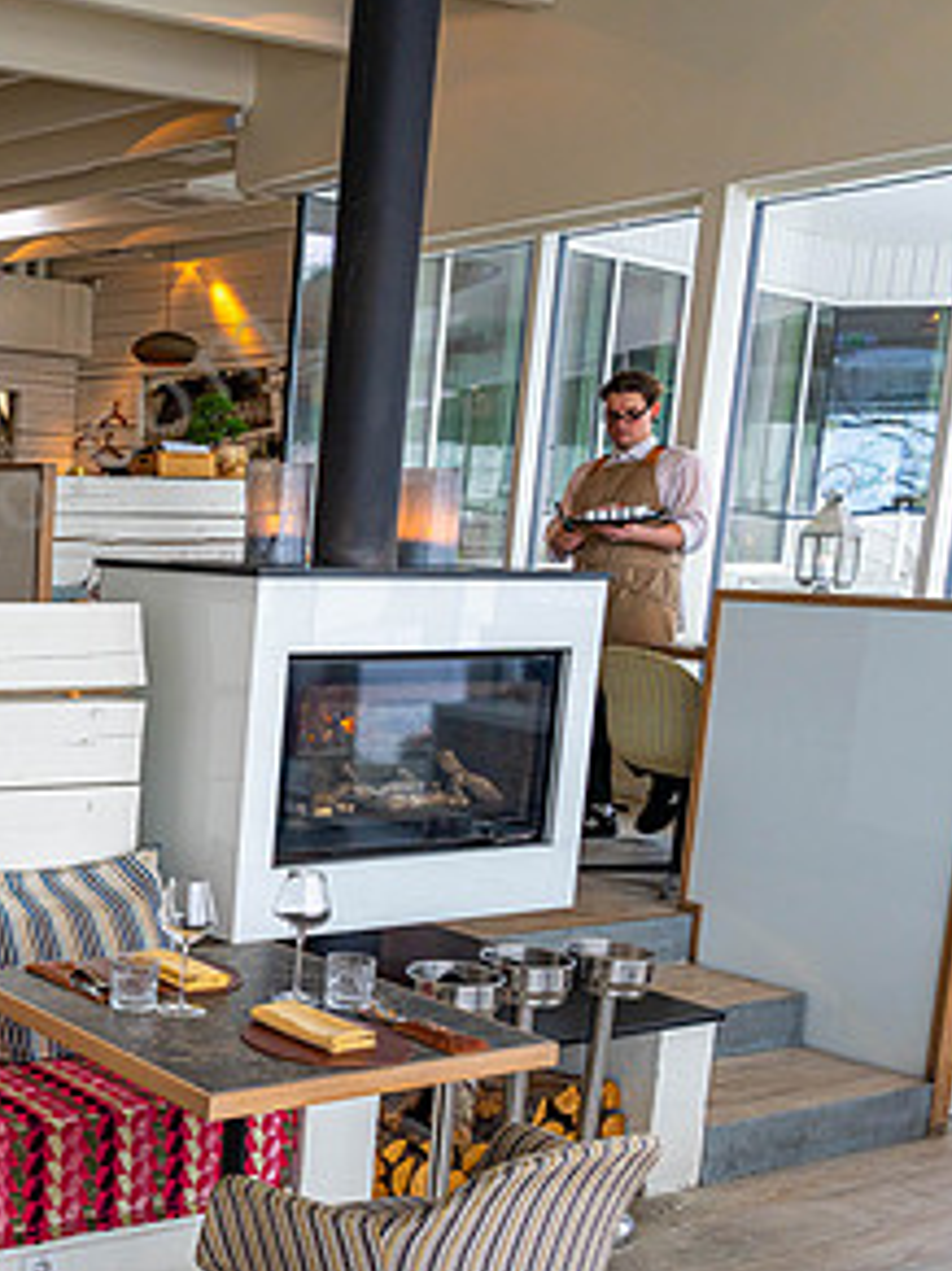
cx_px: -183
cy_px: 823
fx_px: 1688
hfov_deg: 27.7
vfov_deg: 40.9
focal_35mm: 46
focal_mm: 24
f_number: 5.6
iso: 400
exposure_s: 1/100
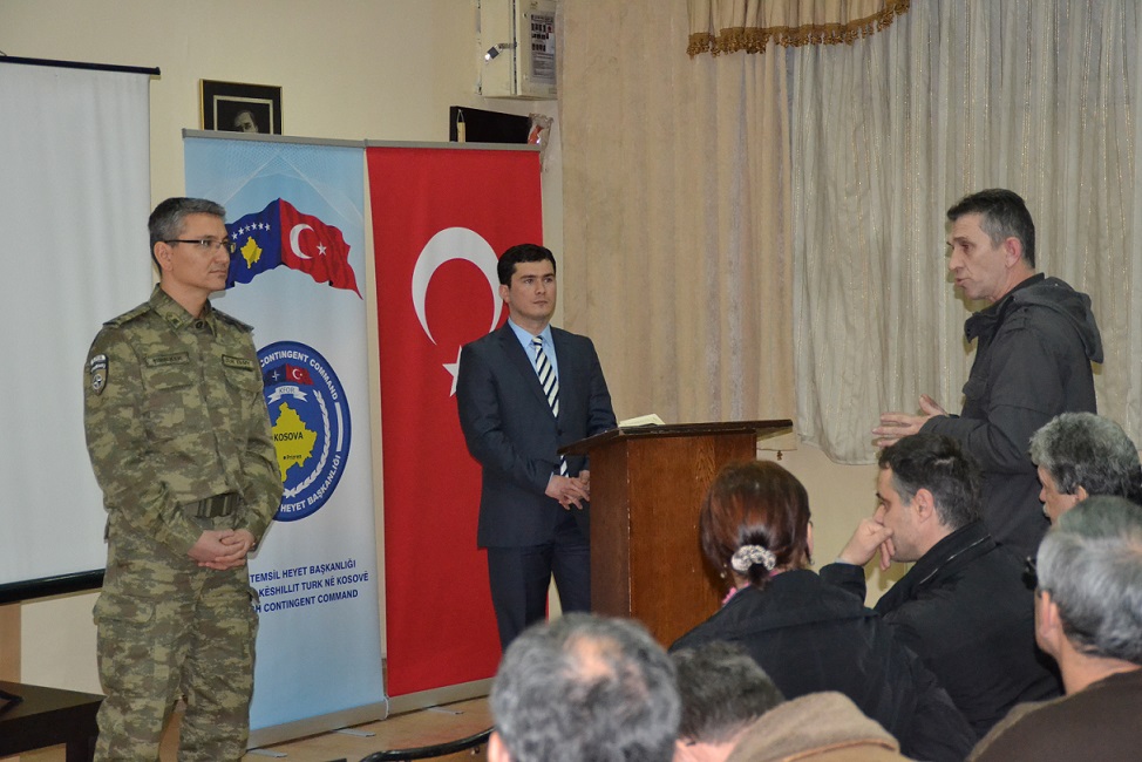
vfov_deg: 18.2
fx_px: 2380
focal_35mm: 75
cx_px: 571
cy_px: 381
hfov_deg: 27.0
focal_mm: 50
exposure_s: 1/60
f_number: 4.8
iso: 3200
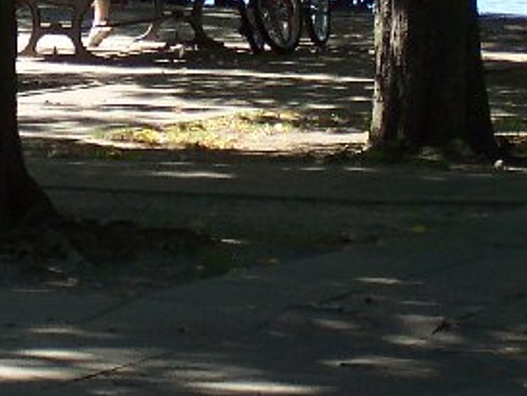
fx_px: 5041
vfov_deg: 4.5
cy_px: -112
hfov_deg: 6.0
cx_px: -99
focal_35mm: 331
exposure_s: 1/180
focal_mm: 16.8
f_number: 4.8
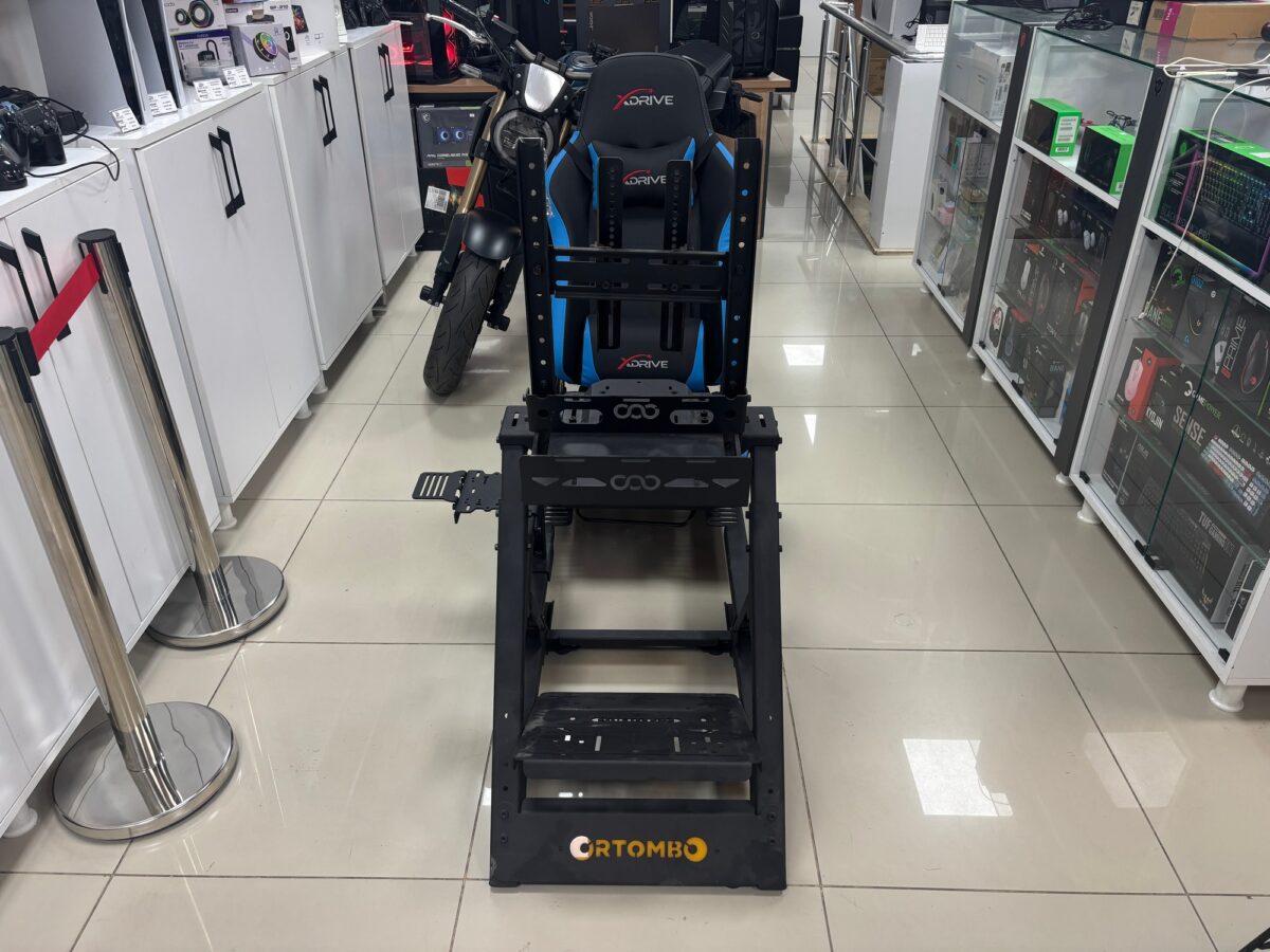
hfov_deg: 67.3
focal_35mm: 26
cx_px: 635
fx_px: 954
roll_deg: +0.3
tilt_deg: -31.5
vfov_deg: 53.1
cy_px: 476
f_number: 1.6
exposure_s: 1/50
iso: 80
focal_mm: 5.96
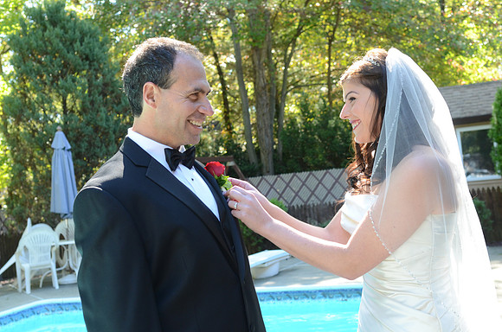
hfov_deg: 35.1
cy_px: 166
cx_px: 251
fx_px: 793
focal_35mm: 57
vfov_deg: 23.7
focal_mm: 38
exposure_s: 1/100
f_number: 5.6
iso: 500
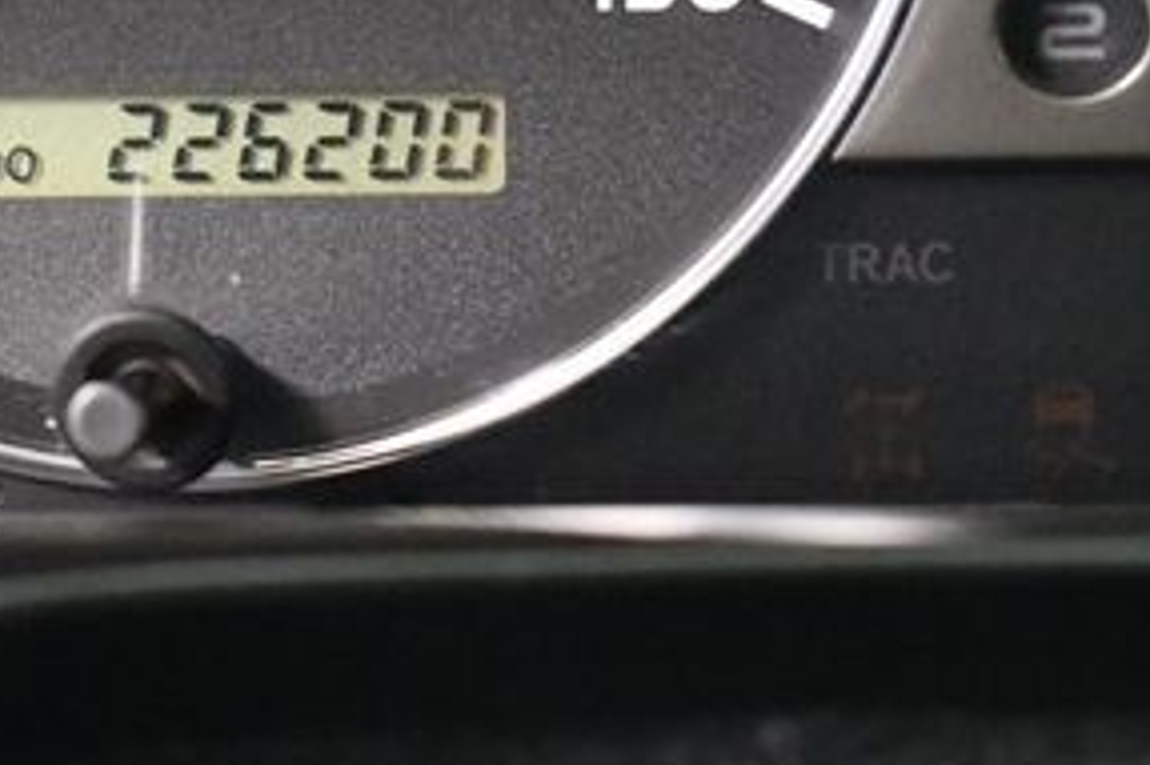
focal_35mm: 183
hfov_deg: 11.2
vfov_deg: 7.5
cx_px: 293
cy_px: 140
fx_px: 5842
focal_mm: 55
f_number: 5.6
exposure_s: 1/40
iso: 12800
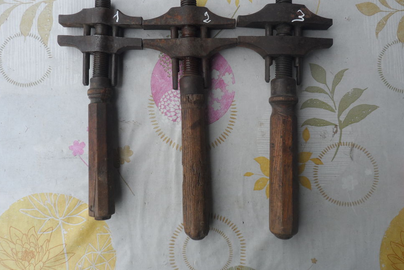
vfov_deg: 43.5
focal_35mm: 30
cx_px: 202
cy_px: 117
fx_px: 337
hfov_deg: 61.9
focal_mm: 4.9
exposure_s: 1/125
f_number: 3.1
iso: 80
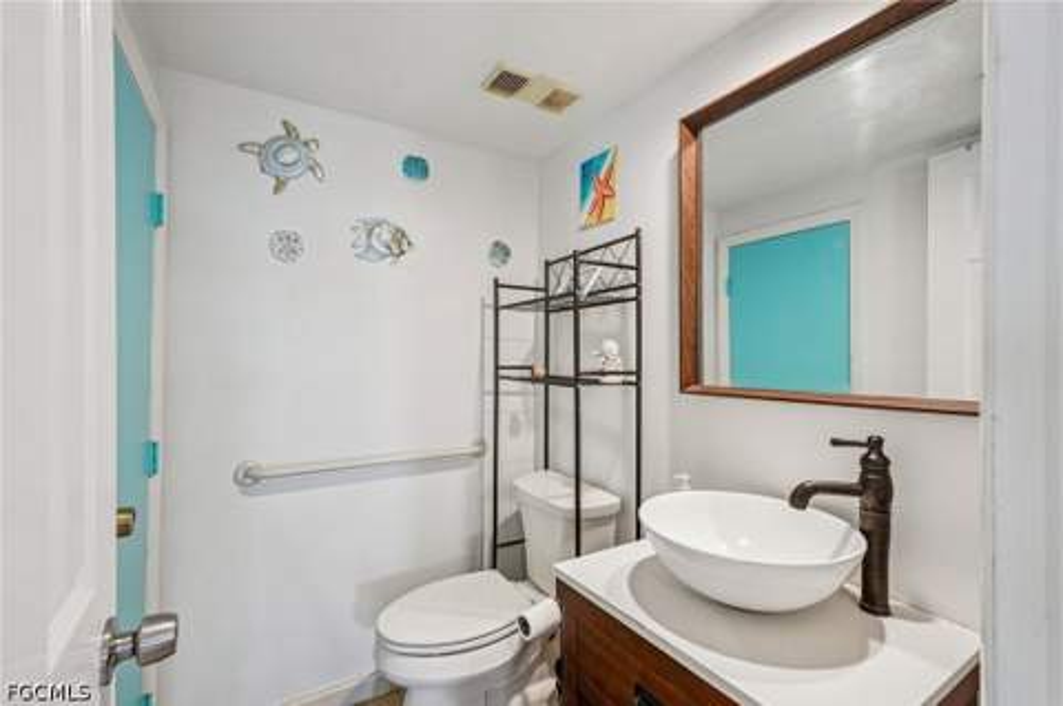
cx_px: 532
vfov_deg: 73.6
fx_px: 472
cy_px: 353
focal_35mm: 16
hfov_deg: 96.8
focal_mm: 16
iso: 400
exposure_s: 1/10
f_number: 8
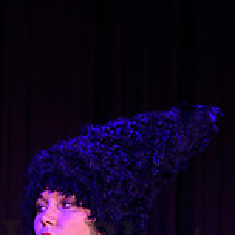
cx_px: 56
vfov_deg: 5.1
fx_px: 2604
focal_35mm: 339
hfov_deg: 5.2
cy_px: 274
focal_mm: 135
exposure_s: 1/30
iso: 800
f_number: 11
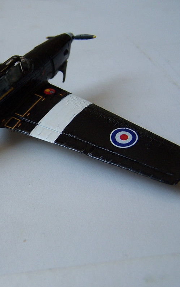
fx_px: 424
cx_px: 19
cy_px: 144
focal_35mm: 54
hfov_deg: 23.4
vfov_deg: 37.5
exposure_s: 1/125
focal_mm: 6.3
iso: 80
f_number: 2.8
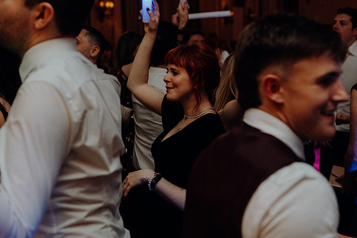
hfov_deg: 35.0
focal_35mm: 57
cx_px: 178
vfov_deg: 23.8
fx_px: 565
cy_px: 119
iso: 2500
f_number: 3.5
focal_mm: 57
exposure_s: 1/160
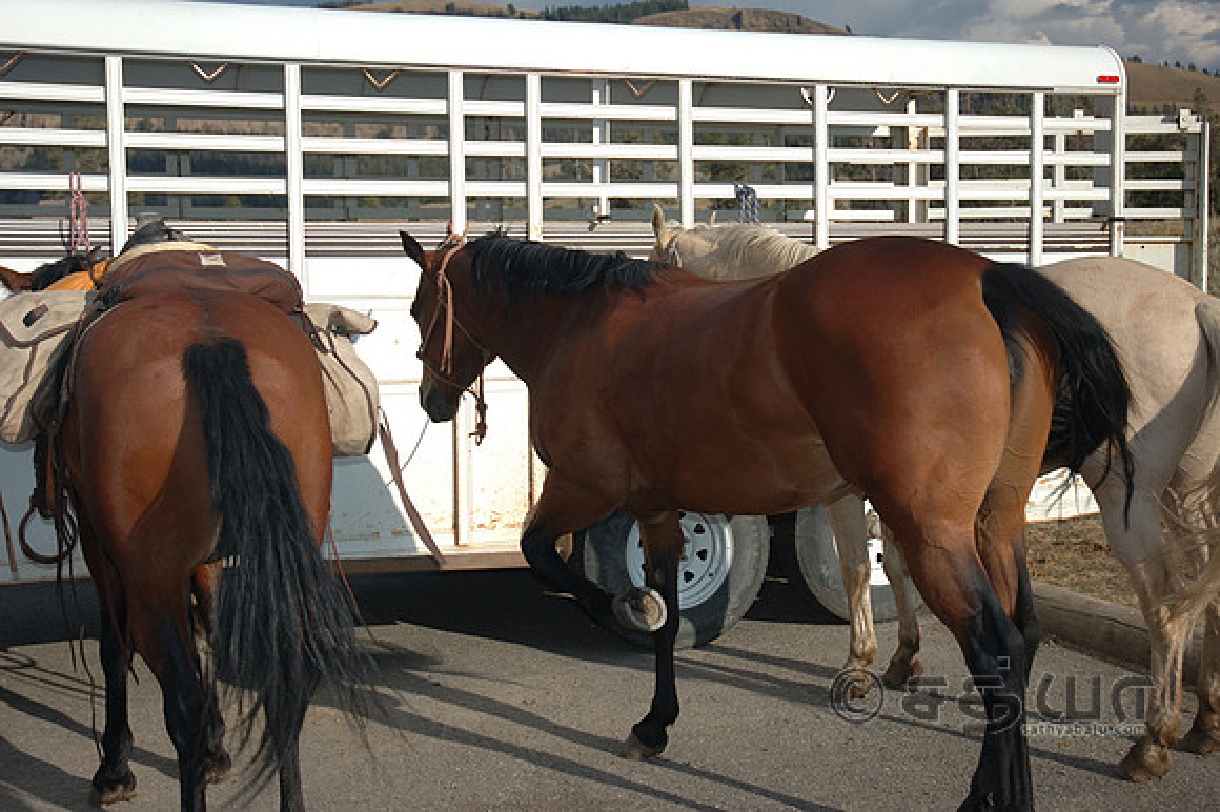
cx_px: 610
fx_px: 1575
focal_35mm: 46
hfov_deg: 42.3
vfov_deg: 28.9
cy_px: 406
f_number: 4
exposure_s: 1/500
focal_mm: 31
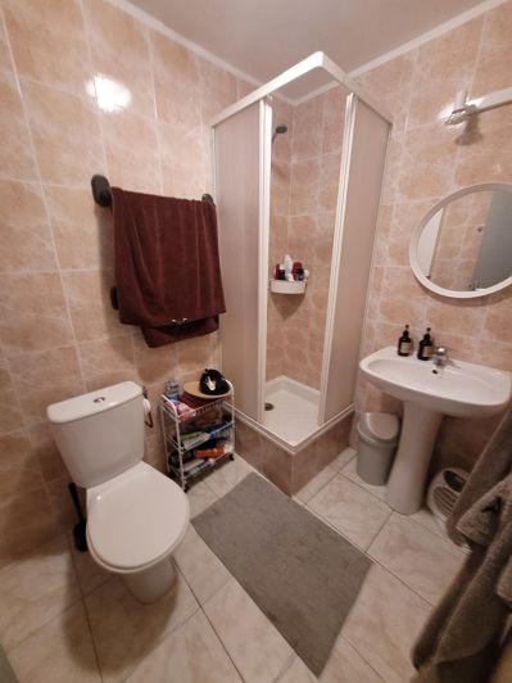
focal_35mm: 13
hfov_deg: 89.9
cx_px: 256
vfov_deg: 106.2
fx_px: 256
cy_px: 342
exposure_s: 1/25
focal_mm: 1.74
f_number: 2.2
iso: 640
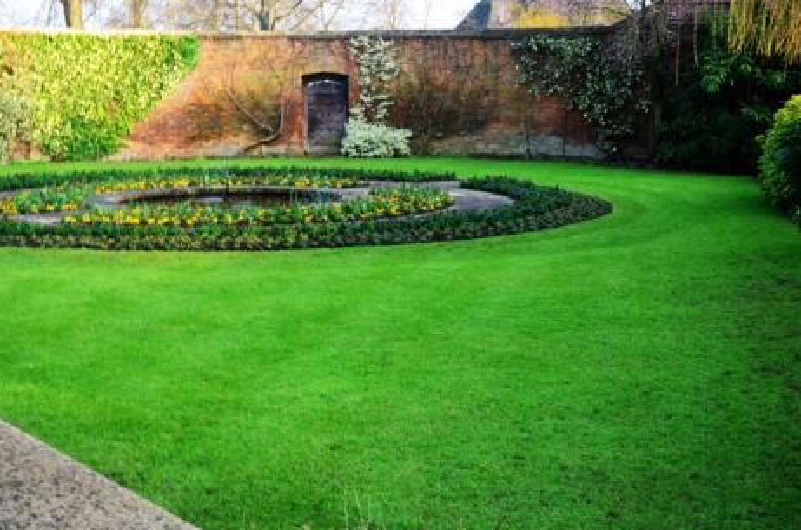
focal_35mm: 50
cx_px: 374
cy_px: 244
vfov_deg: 26.8
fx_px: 1110
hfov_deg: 39.7
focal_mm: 24
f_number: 16
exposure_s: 1/13
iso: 200
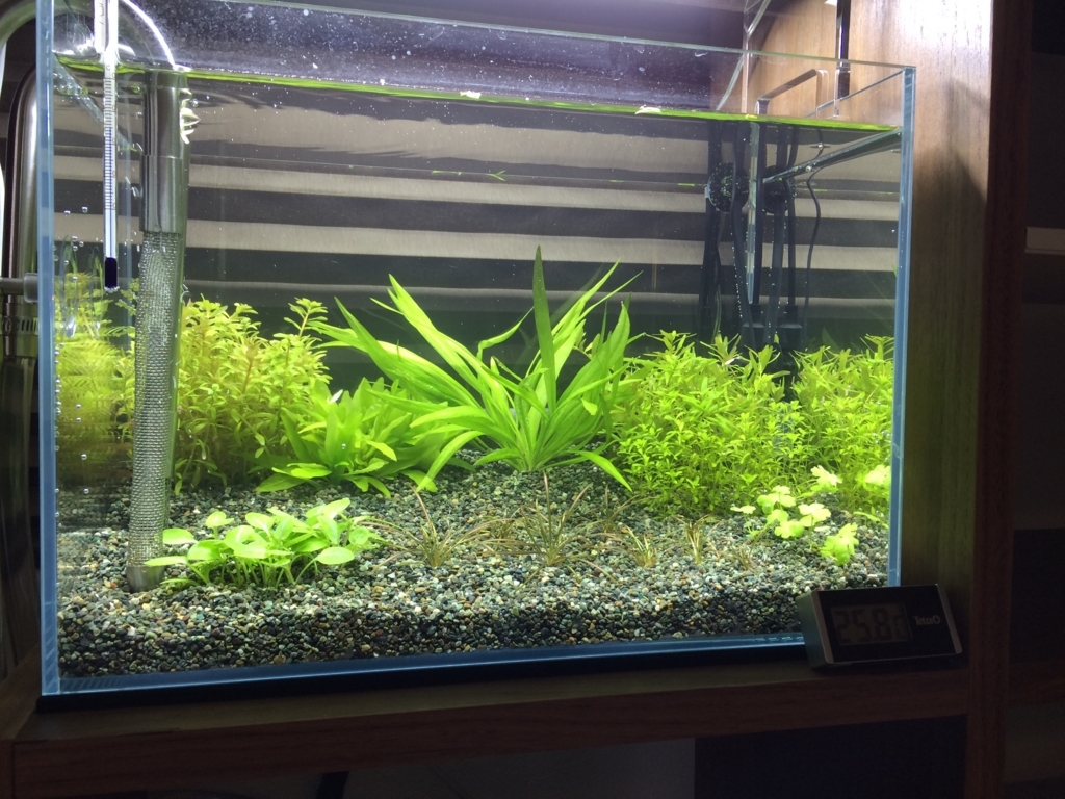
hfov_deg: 61.7
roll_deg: -2.2
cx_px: 532
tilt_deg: -5.9
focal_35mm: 29
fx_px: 892
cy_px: 400
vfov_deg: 48.2
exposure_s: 1/30
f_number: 2.2
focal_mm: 4.15
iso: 32
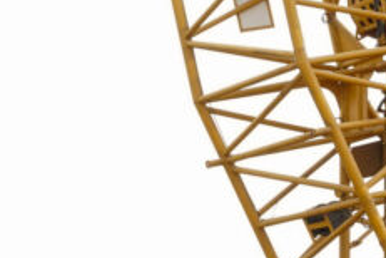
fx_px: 2151
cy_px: 157
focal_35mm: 201
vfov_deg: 6.8
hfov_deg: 9.8
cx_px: -259
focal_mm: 38.7
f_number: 16
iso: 1250
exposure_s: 1/80
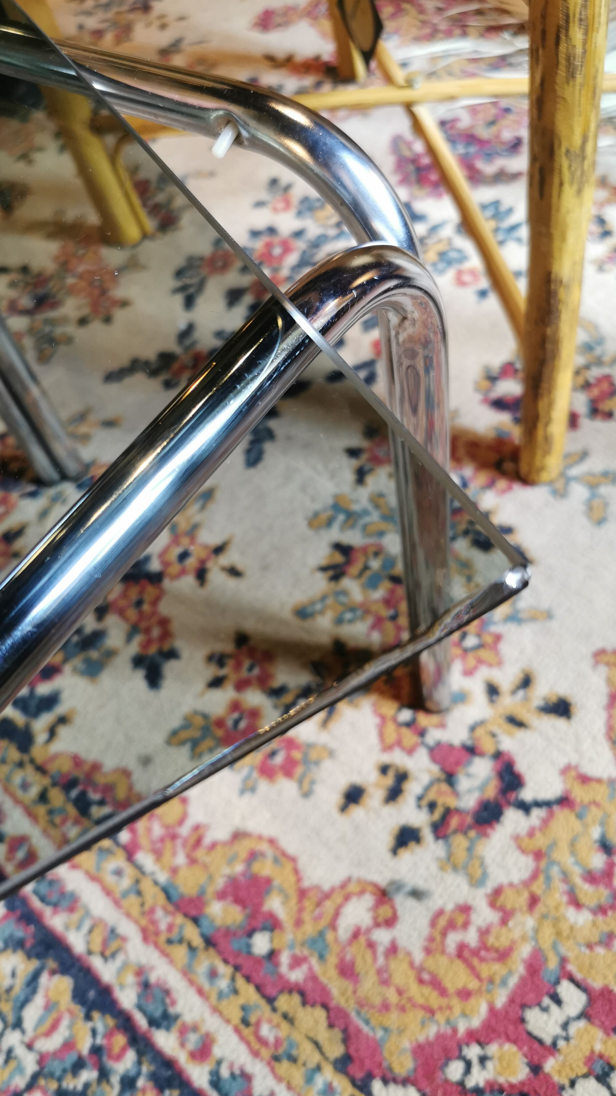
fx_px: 871
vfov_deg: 64.3
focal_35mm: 30
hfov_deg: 38.9
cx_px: 263
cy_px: 548
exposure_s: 1/50
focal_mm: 5.56
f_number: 1.6
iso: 125
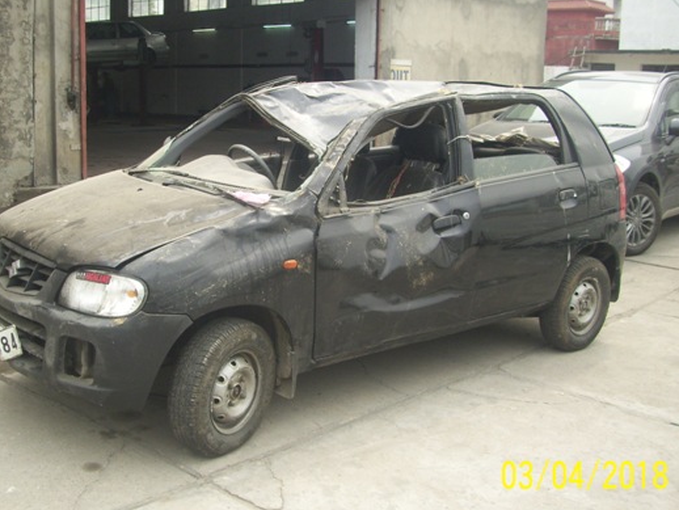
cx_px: 291
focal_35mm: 42
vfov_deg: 34.4
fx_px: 824
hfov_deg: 44.7
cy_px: 239
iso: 80
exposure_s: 1/320
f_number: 2.9
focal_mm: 5.7
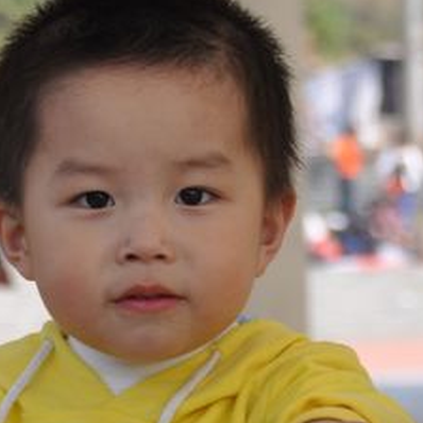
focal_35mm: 302
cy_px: 479
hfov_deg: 5.8
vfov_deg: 5.8
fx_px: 4175
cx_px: 142
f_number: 4.8
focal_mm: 52
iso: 200
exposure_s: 1/500
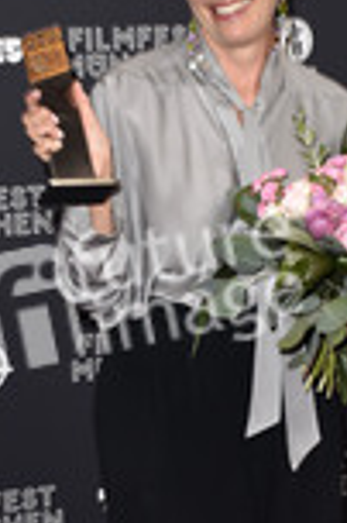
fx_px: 2004
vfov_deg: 14.7
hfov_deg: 9.9
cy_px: 468
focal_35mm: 138
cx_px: 227
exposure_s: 1/125
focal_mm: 35
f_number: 6.3
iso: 250
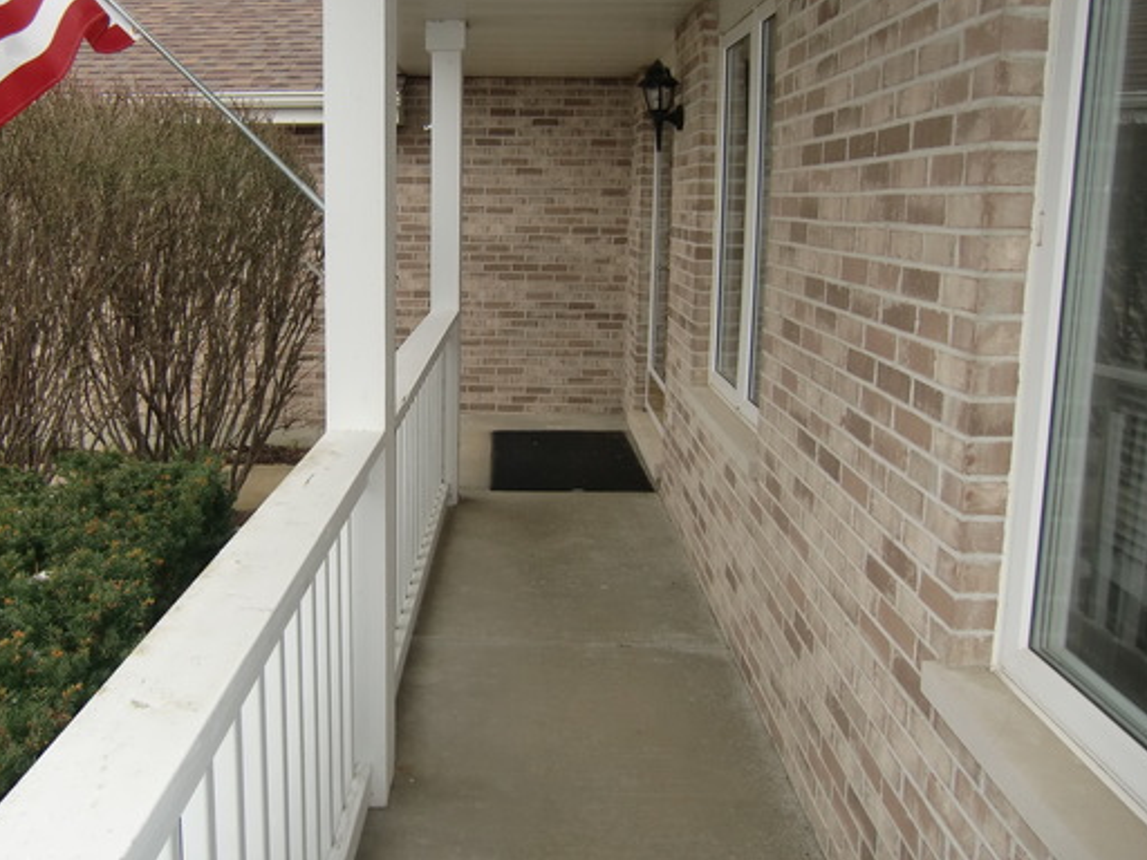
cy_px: 378
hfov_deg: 59.5
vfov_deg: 46.7
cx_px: 457
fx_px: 994
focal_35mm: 30
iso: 64
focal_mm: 4.3
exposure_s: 1/100
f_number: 3.2
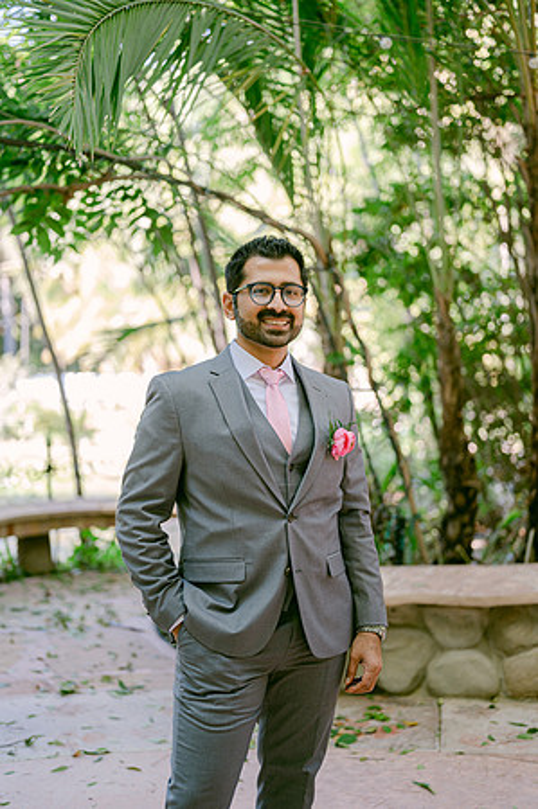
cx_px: 269
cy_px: 404
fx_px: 1123
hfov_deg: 26.9
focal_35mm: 50
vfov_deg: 39.6
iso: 100
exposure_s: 1/125
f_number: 2
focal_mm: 50
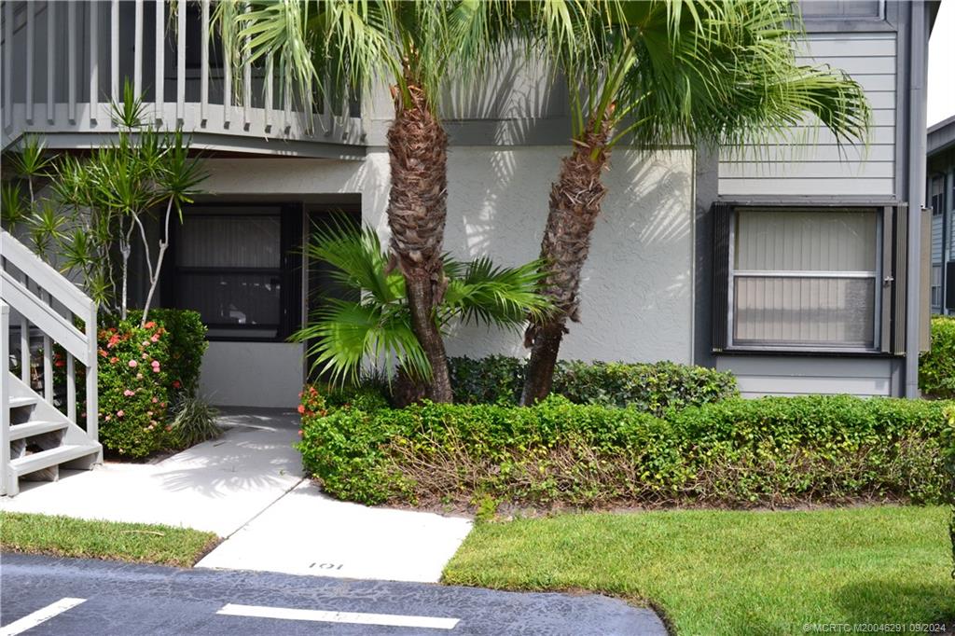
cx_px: 478
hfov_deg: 43.6
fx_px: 1193
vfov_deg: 29.8
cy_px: 318
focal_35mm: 45
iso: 400
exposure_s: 1/200
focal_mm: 30
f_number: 10
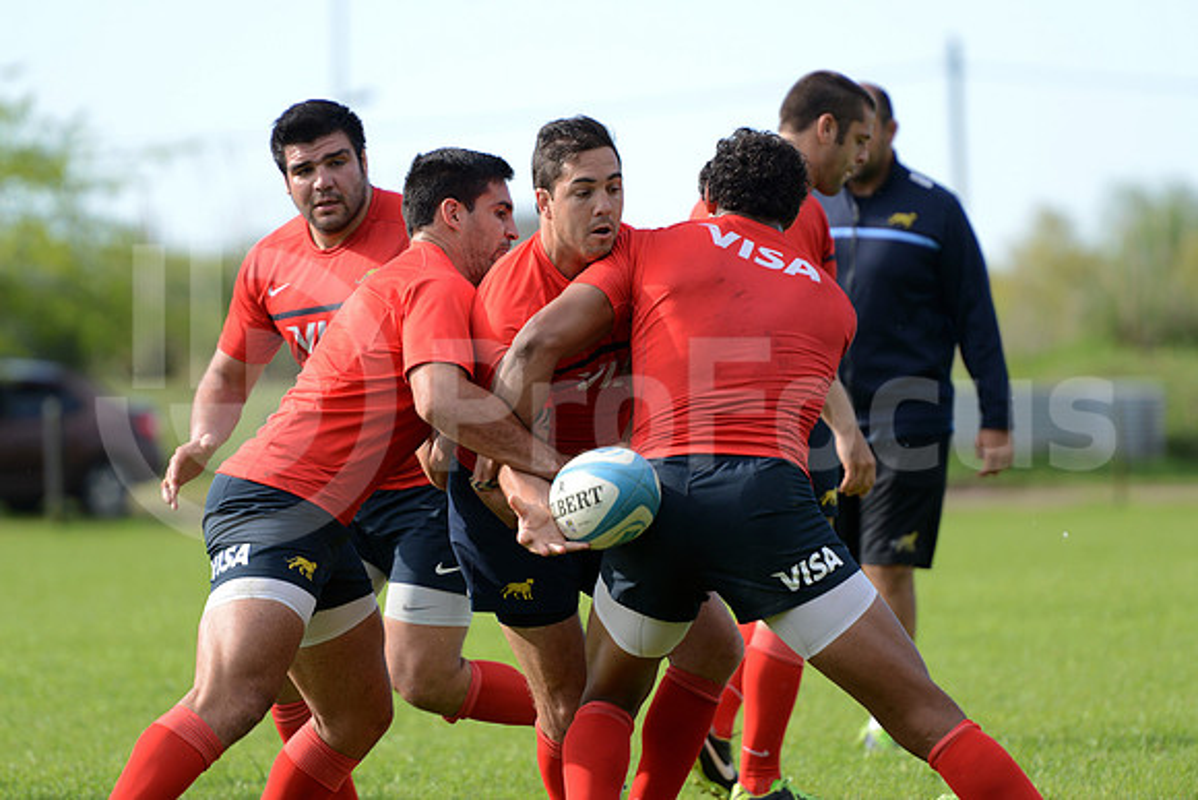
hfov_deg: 7.6
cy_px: 400
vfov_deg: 5.1
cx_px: 599
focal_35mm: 270
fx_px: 8987
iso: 400
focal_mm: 270
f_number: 4
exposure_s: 1/800
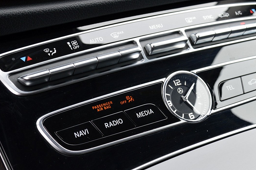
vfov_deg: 18.4
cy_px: 62
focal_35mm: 74
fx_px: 526
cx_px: 124
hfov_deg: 27.4
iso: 500
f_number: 8
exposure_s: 1/60
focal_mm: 32
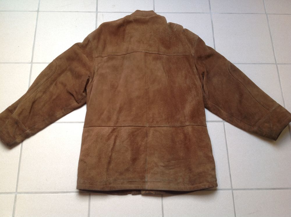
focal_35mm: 35
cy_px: 108
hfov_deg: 52.7
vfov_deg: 40.6
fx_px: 294
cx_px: 146
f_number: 2.4
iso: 50
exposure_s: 1/20
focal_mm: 4.28
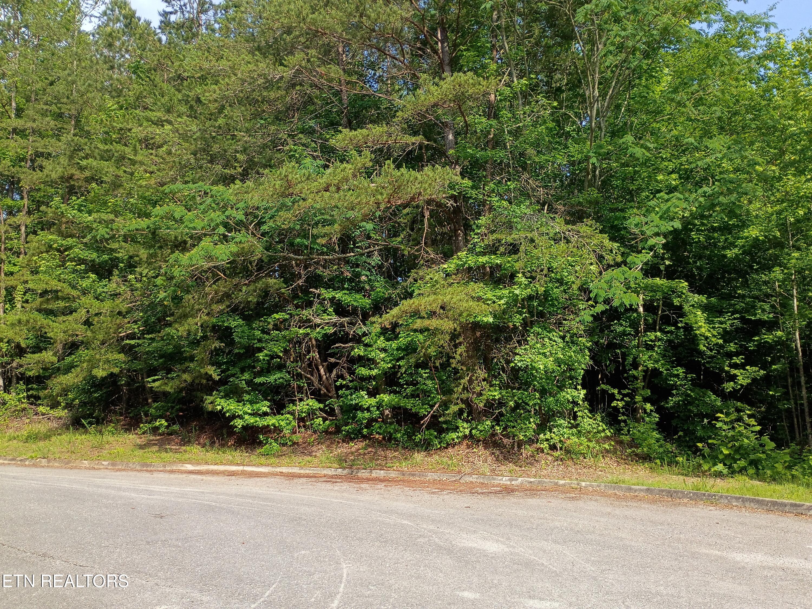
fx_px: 680
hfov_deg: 61.7
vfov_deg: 48.2
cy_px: 304
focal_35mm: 29
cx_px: 406
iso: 100
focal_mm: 4.27
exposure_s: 1/456
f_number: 1.8
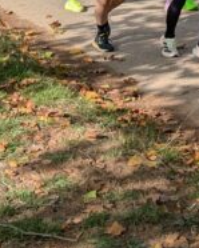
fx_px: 714
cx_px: 294
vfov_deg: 18.8
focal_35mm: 97
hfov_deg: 14.8
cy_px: -43
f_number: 1.68
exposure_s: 1/802
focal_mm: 6.9
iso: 20
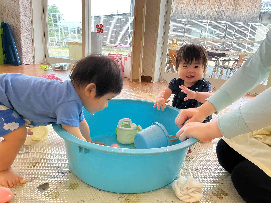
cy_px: 102
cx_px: 136
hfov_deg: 61.7
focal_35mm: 29
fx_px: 227
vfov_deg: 48.2
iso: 32
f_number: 1.8
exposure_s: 1/120
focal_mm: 3
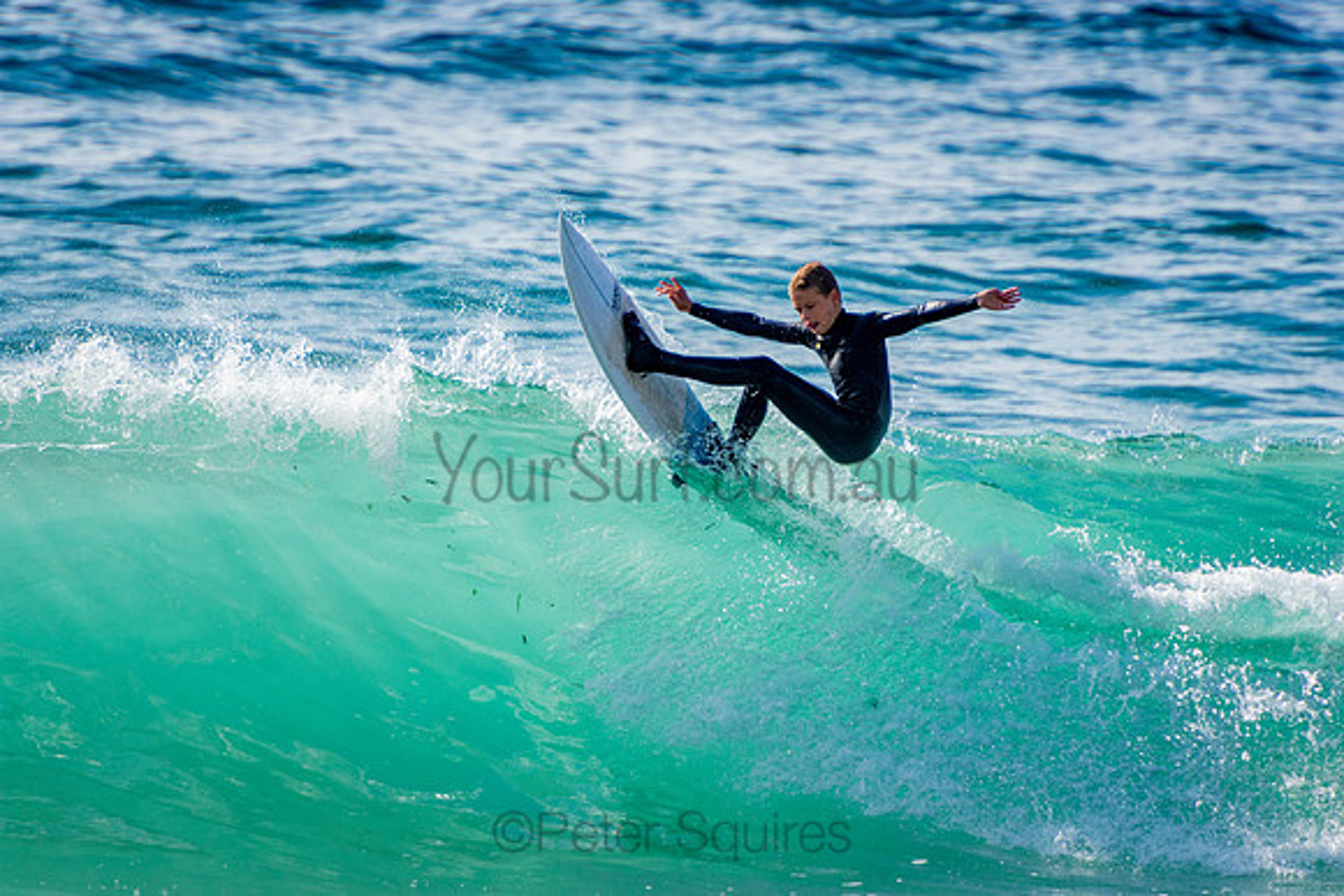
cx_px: 672
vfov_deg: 2.3
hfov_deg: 3.4
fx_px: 22404
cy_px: 448
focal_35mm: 600
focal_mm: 400
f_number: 5.6
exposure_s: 1/2000
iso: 320
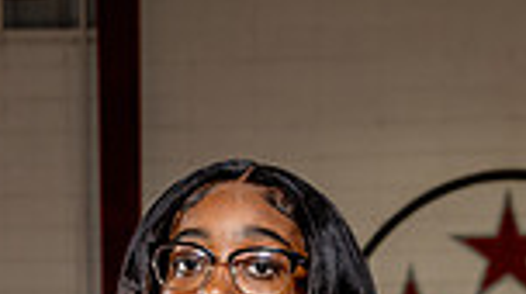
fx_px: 2382
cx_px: 218
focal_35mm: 171
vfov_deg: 6.7
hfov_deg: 12.6
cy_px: 737
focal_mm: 55
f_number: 6.3
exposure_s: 1/250
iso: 320
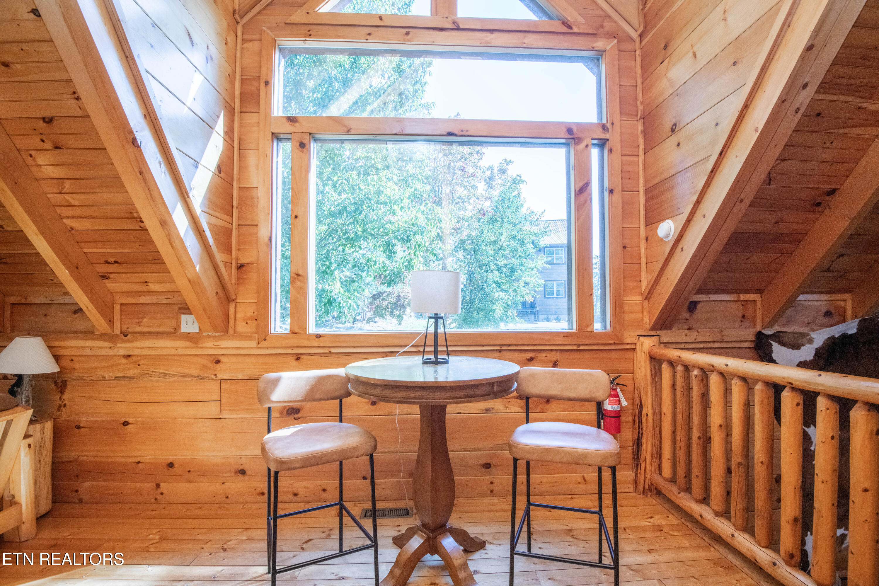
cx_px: 440
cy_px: 293
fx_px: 391
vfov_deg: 73.7
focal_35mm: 16
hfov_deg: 96.7
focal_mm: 16
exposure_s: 1/250
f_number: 9
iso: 500
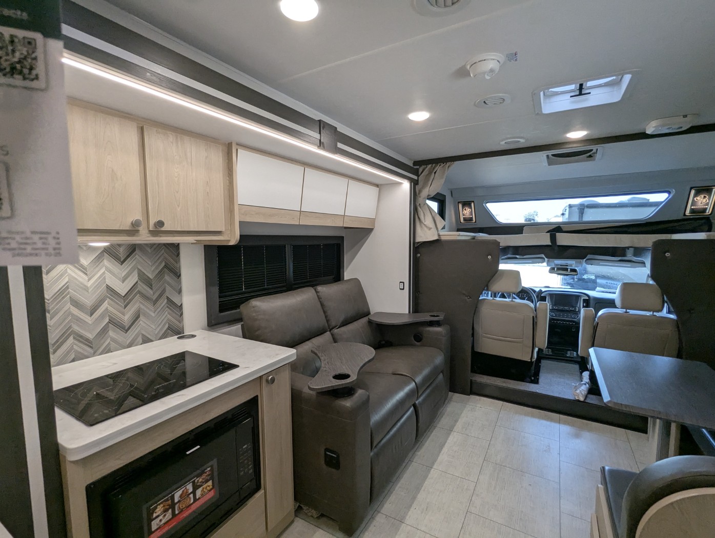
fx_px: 331
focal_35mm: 16
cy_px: 269
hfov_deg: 94.4
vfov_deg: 78.2
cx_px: 358
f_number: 2.2
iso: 208
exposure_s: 1/155
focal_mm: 2.35
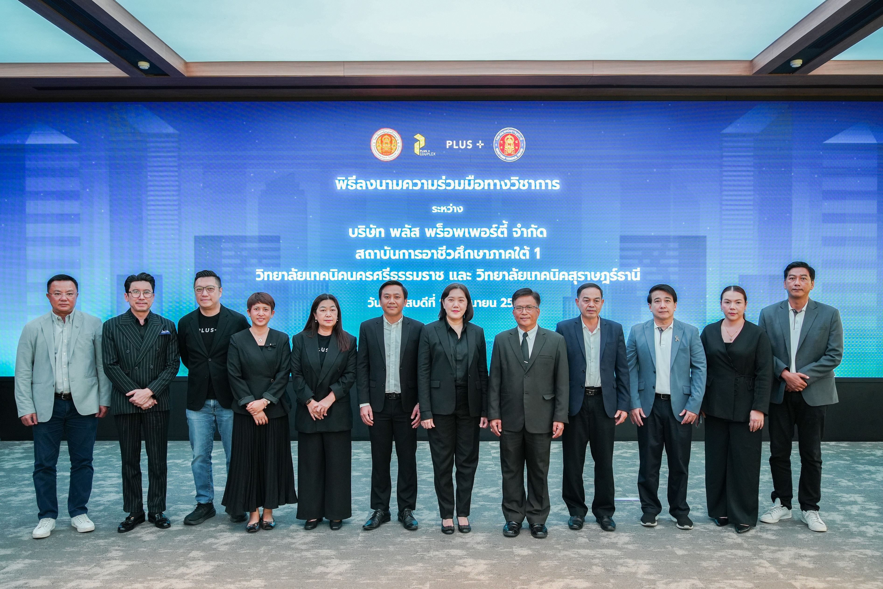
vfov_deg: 43.6
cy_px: 294
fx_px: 736
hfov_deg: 61.9
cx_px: 442
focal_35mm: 30
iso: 1000
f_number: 4.5
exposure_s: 1/160
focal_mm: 30
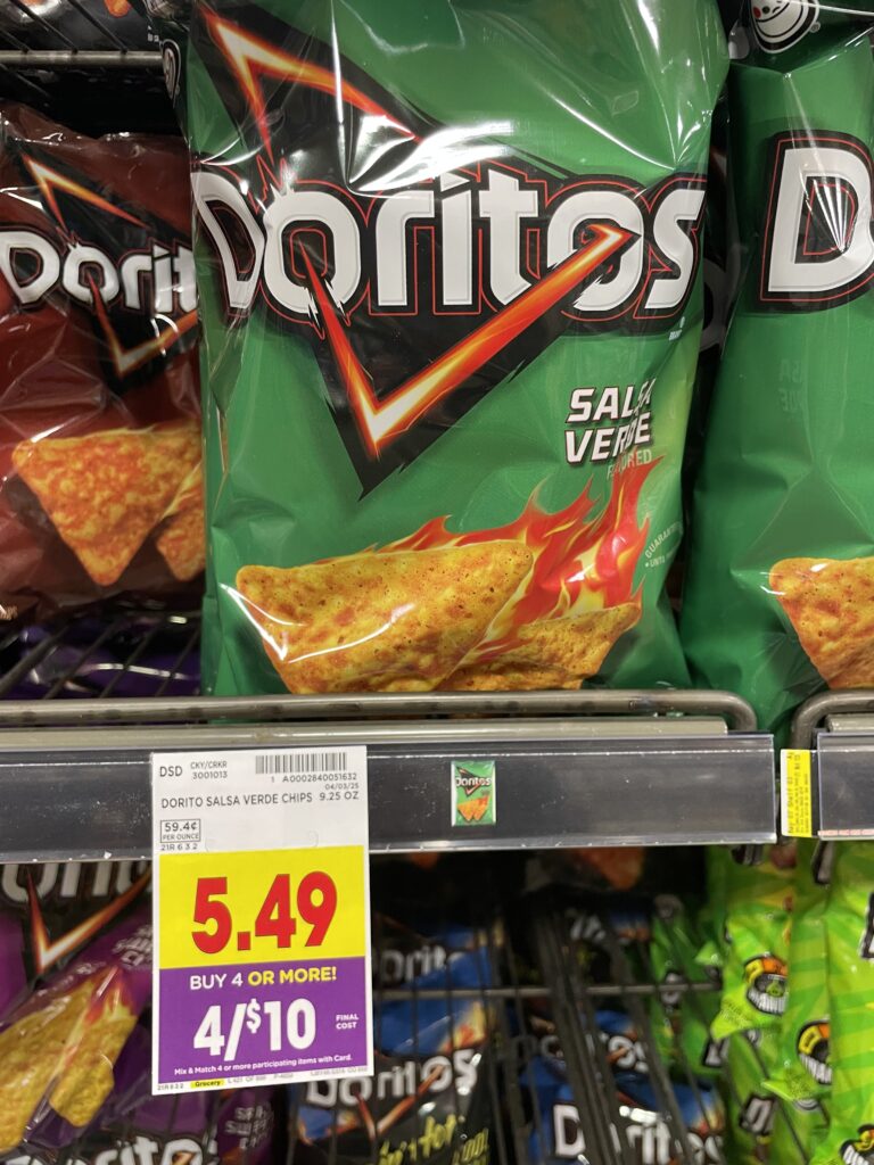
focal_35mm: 26
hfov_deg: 53.1
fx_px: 875
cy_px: 582
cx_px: 437
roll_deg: -0.5
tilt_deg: -20.5
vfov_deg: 67.3
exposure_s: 1/60
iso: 200
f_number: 1.6
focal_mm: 4.2
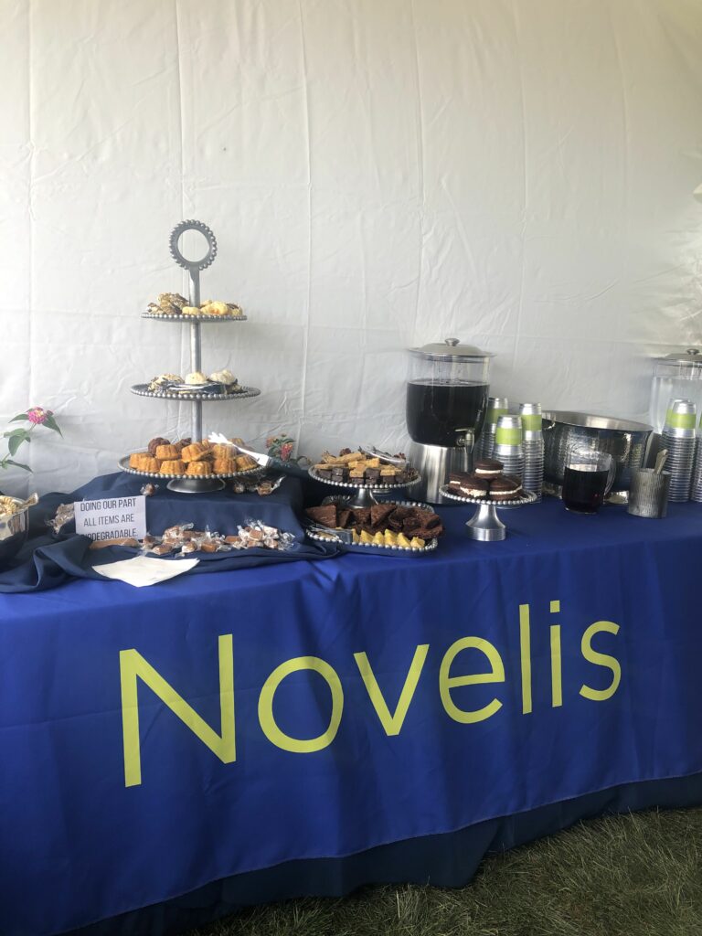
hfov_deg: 49.7
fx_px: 757
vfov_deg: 63.4
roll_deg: -0.5
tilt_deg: -10.7
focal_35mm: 28
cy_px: 468
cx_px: 351
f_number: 1.8
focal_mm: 4
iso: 20
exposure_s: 1/129
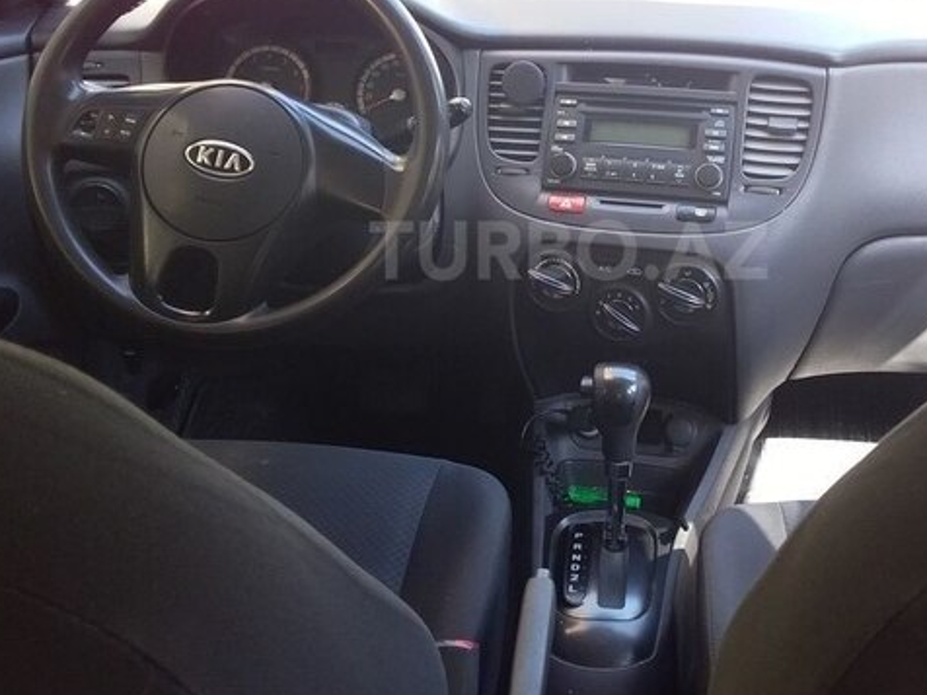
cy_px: 250
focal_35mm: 43
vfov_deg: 33.4
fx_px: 1152
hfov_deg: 43.6
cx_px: 569
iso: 50
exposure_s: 1/50
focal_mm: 3.3
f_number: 2.2
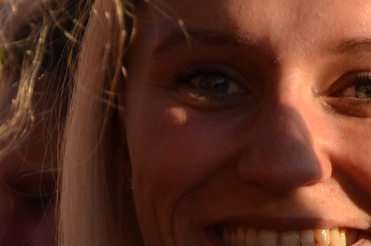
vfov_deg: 1.9
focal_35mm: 735
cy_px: 225
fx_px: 7560
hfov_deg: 2.8
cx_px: 283
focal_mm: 110
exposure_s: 1/500
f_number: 6.3
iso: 110
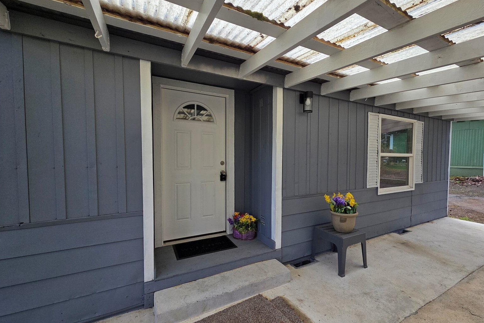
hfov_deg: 104.2
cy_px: 167
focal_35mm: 14
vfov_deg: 81.2
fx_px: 188
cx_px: 246
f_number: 2.2
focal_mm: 2.2
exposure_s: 1/2000
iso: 160
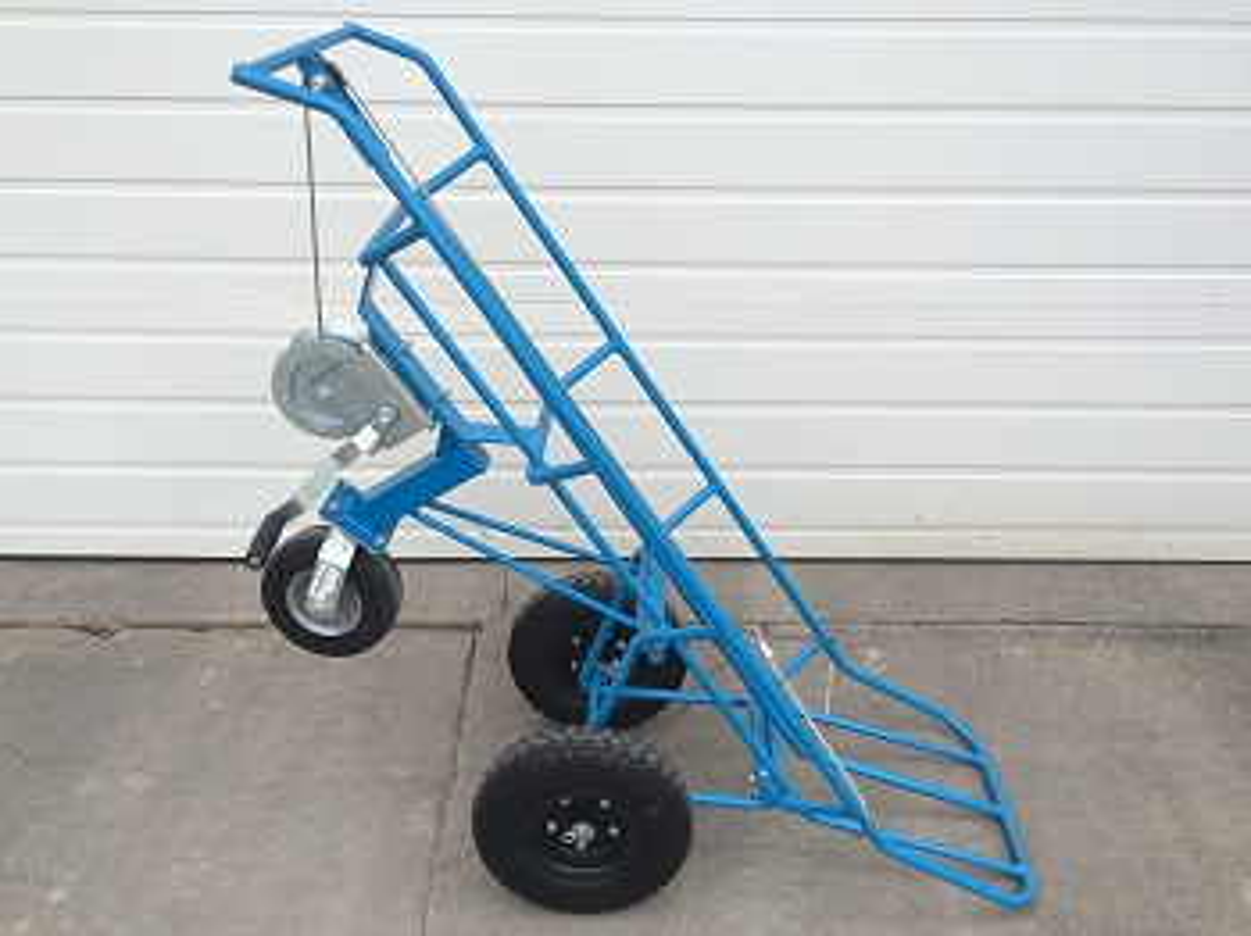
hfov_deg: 61.7
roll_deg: +1.2
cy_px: 468
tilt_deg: -28.8
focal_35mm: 29
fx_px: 1047
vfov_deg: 48.2
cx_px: 626
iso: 32
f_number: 2.2
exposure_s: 1/519
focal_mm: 4.15
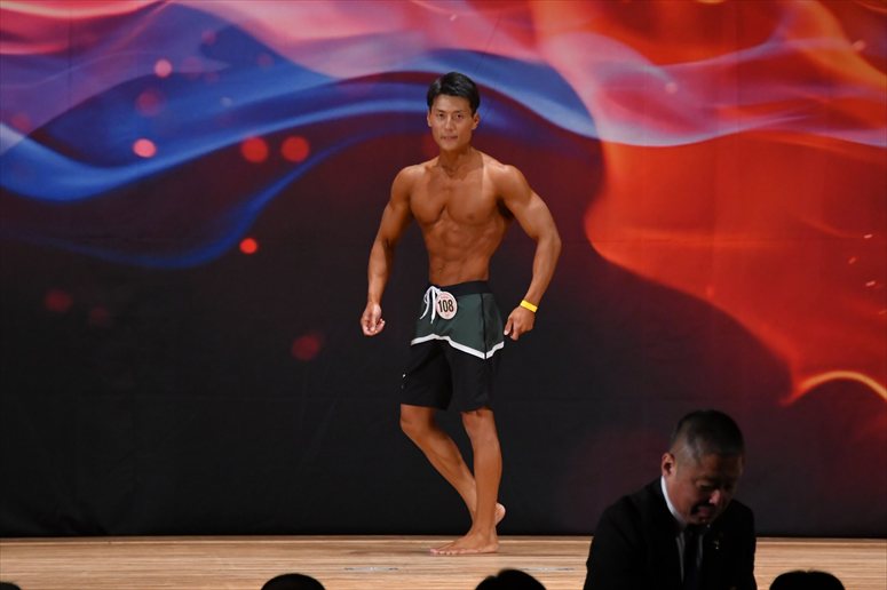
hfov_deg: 7.6
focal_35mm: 270
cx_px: 444
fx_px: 6649
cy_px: 295
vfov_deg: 5.1
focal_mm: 180
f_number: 5.6
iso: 3200
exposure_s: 1/400
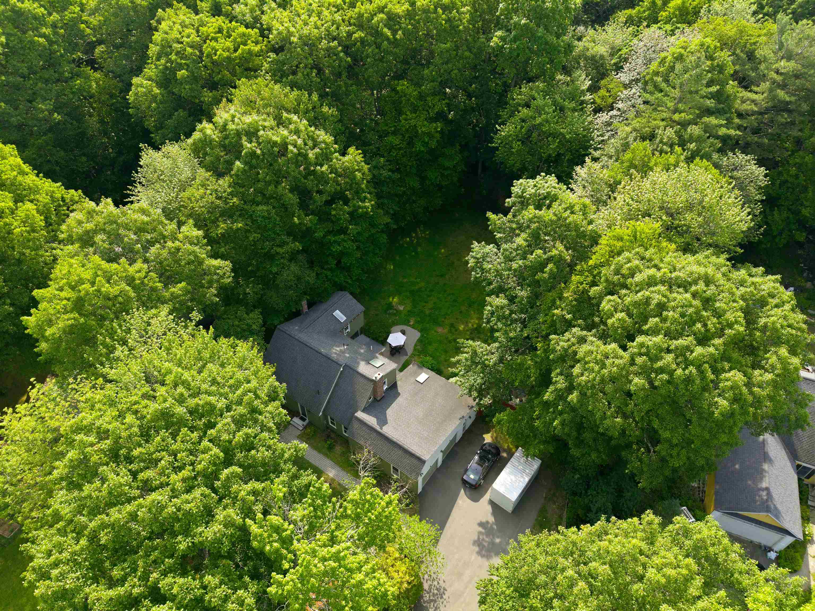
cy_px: 306
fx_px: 565
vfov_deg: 56.8
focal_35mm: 24
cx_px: 408
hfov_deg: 71.6
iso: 100
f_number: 1.8
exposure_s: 1/640
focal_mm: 8.7
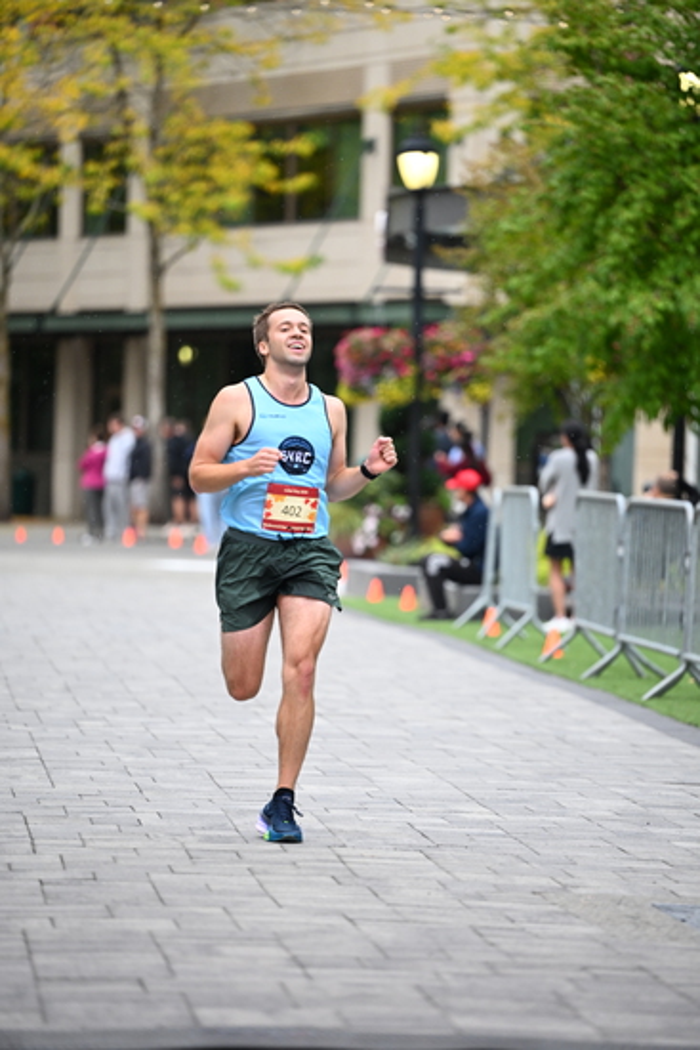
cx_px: 350
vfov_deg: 11.7
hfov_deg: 7.9
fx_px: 5101
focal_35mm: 175
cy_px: 525
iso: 1250
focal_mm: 175
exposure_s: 1/1600
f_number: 2.8
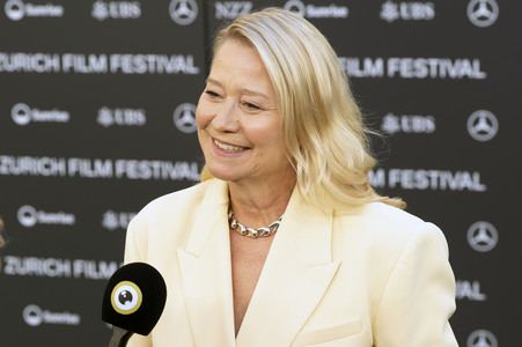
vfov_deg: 15.5
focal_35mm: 88
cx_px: 261
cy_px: 174
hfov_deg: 23.1
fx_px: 1275
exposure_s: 1/200
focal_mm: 88
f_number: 5.6
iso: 400
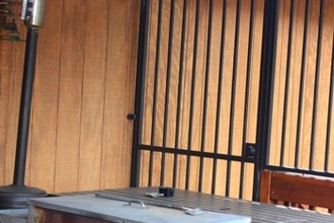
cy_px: 139
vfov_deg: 14.7
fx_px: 863
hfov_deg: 21.3
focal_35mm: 93
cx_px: 317
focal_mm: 20
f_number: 5.6
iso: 180
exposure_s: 1/60
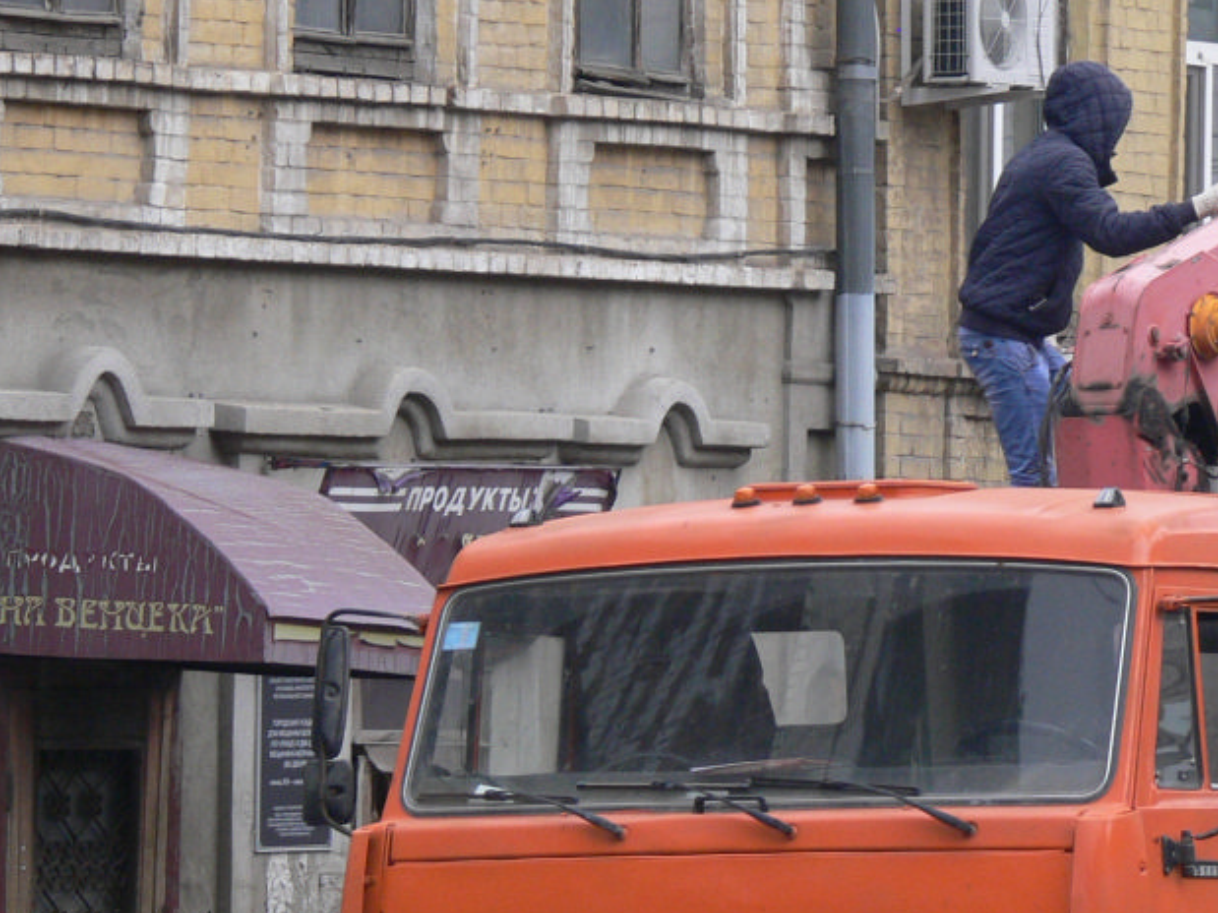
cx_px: 1194
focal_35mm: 315
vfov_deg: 4.7
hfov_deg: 6.3
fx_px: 11081
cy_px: 640
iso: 100
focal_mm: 31.8
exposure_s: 1/125
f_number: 5
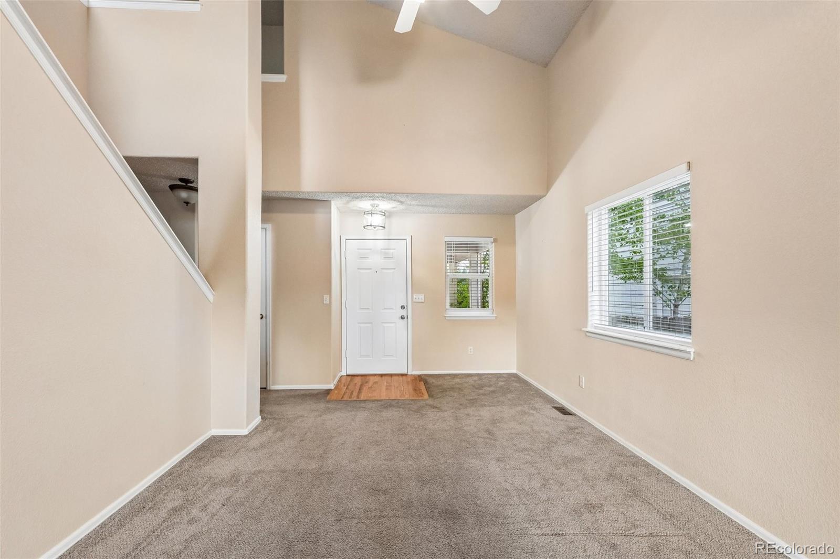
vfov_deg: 77.3
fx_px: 350
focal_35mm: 15
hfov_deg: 100.4
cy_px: 280
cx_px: 420
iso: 640
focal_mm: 10
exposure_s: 1/20
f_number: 9
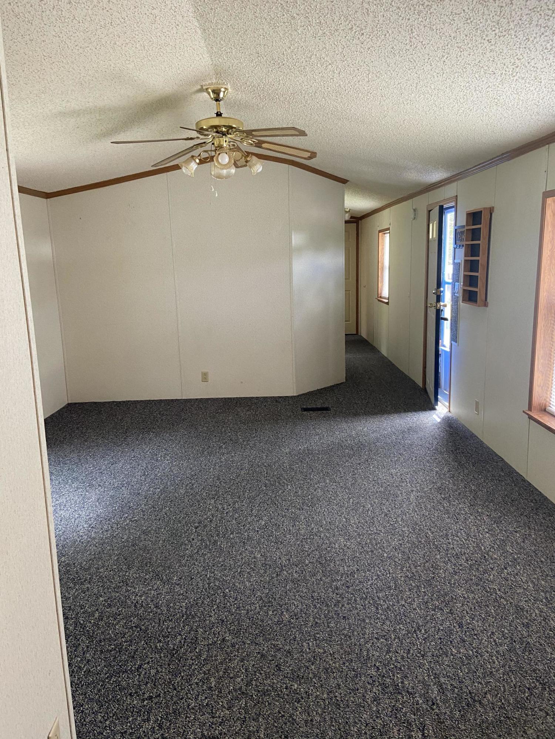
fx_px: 556
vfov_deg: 67.3
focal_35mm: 26
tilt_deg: -10.9
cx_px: 278
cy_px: 370
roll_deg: +2.2
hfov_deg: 53.1
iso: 160
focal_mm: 4.25
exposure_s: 1/60
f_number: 1.8
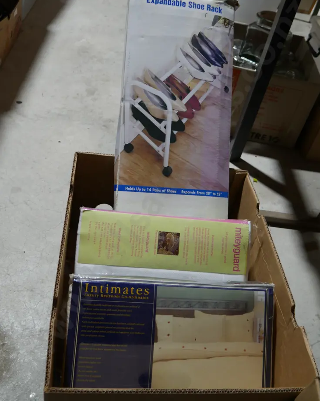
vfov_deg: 51.5
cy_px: 184
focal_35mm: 35
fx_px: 414
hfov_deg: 42.2
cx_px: 167
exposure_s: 1/60
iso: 320
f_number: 3.6
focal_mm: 16
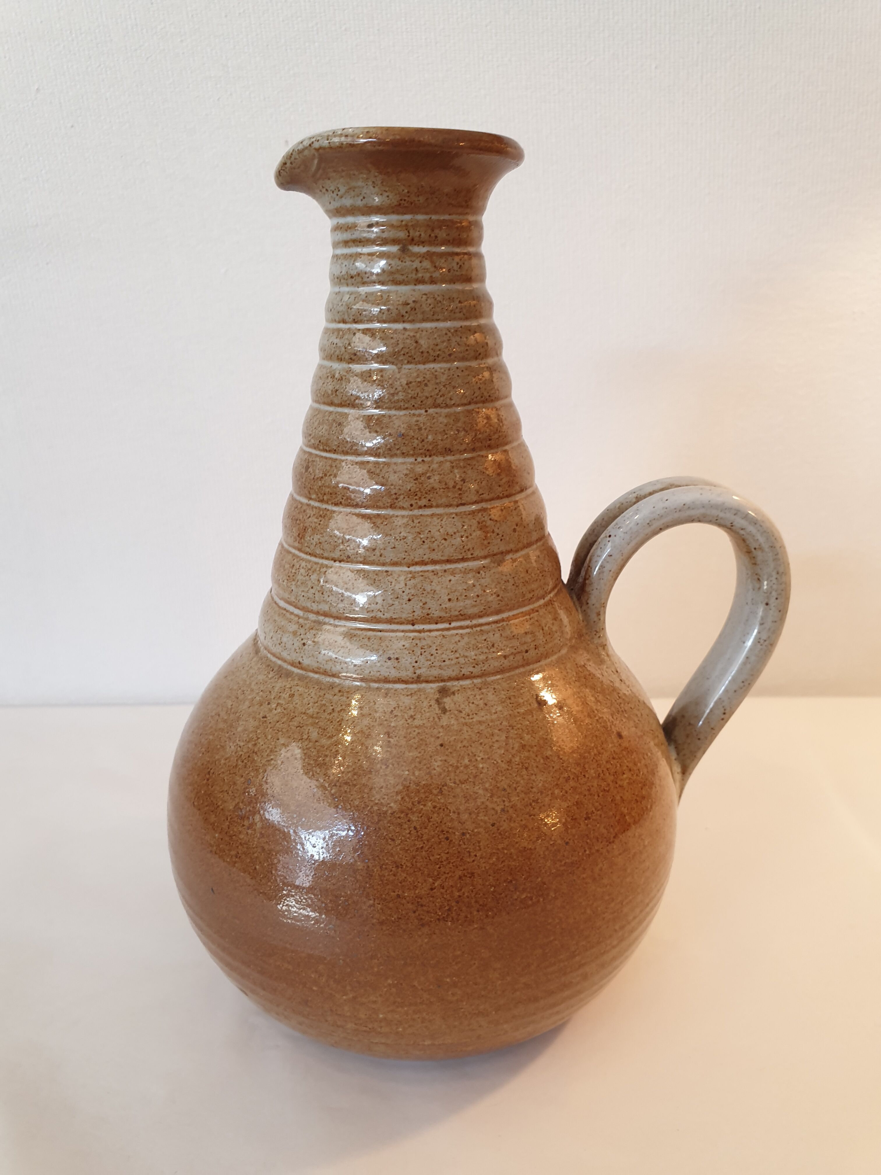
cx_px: 440
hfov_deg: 53.1
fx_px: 882
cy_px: 588
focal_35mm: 26
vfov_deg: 67.3
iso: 125
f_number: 2.4
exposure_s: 1/50
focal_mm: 4.3
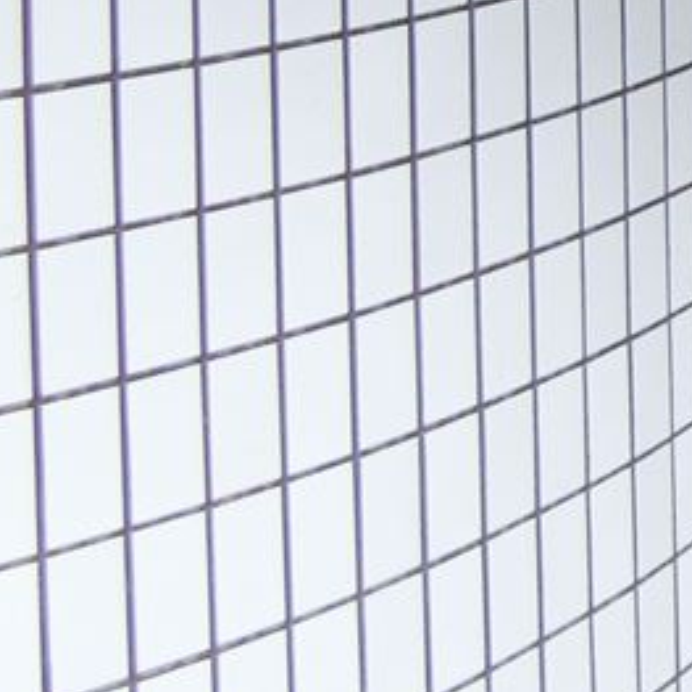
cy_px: -471
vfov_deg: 15.2
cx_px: 1589
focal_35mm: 102
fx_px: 2307
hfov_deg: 13.3
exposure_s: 1/125
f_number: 2.7
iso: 80
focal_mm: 4.06
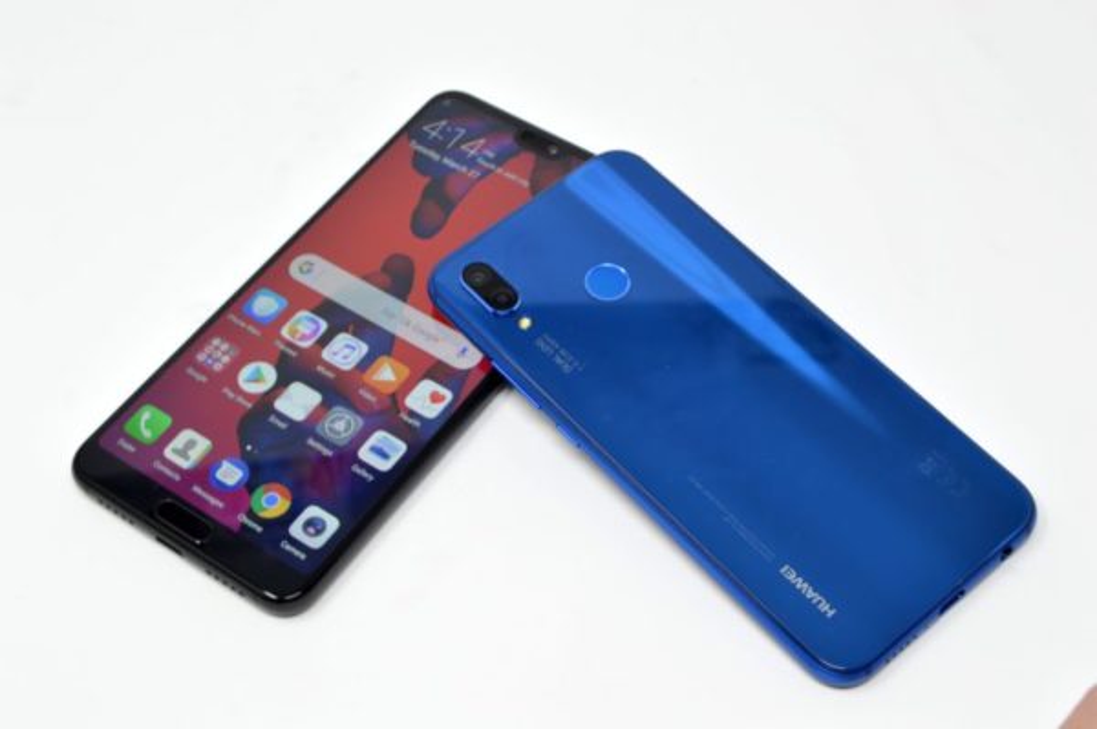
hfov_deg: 33.4
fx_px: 1827
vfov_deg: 22.6
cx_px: 548
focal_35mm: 60
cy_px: 364
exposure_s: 1/30
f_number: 10
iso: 200
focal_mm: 40
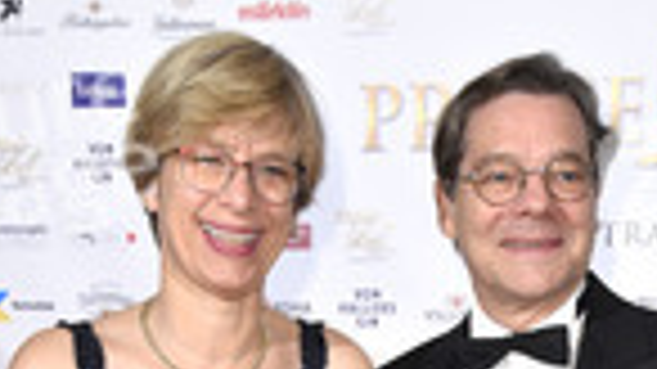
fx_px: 2299
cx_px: 418
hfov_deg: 16.2
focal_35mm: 132
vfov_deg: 8.5
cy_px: 850
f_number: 5.6
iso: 2500
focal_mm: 46
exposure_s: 1/125
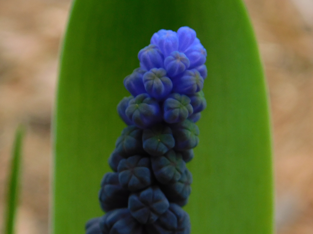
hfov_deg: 29.4
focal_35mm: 66
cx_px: 156
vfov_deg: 22.3
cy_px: 117
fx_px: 597
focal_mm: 11.7
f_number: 4.2
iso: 125
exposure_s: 1/100
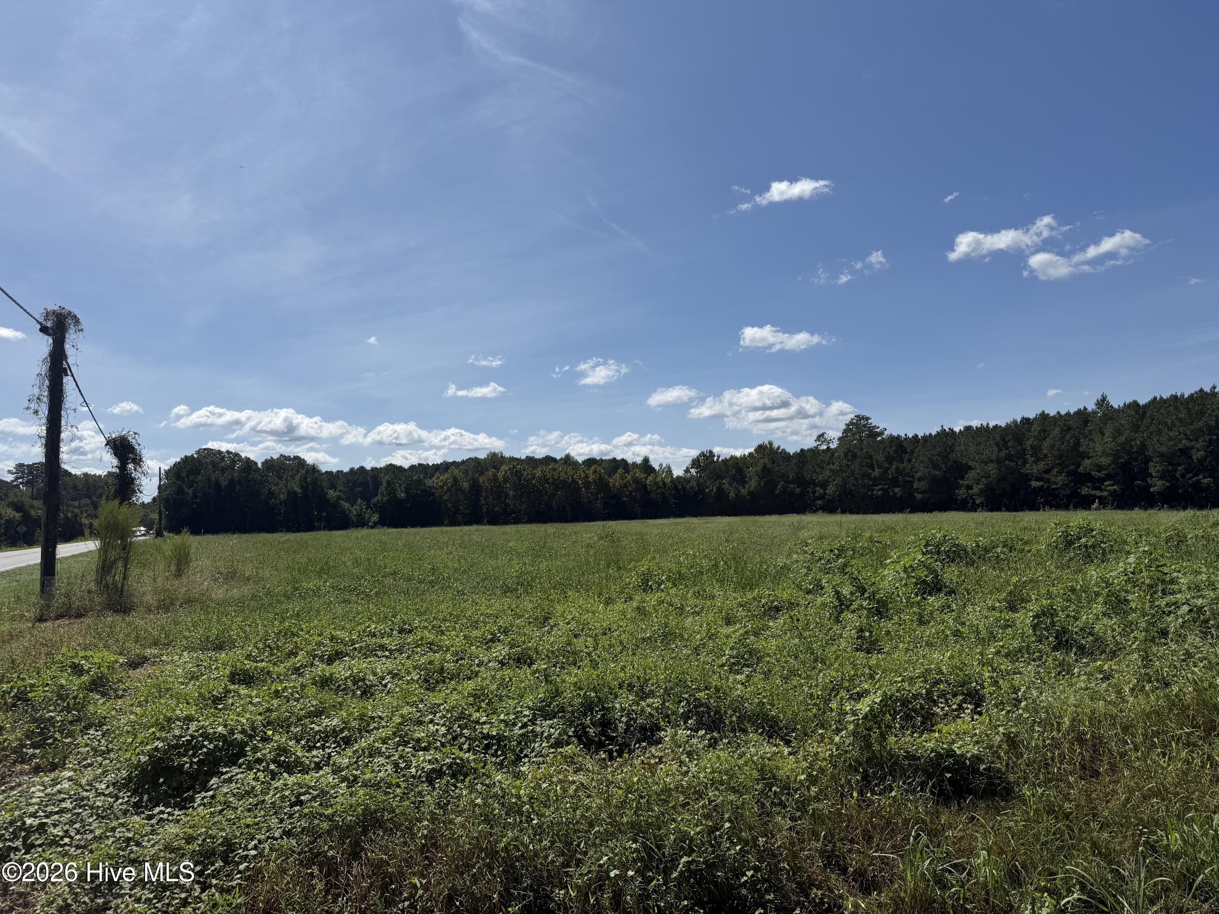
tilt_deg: +3.1
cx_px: 610
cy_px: 457
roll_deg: +1.4
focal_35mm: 24
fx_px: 845
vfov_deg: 56.8
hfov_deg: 71.6
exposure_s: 1/10309
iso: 80
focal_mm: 6.76
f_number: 1.78
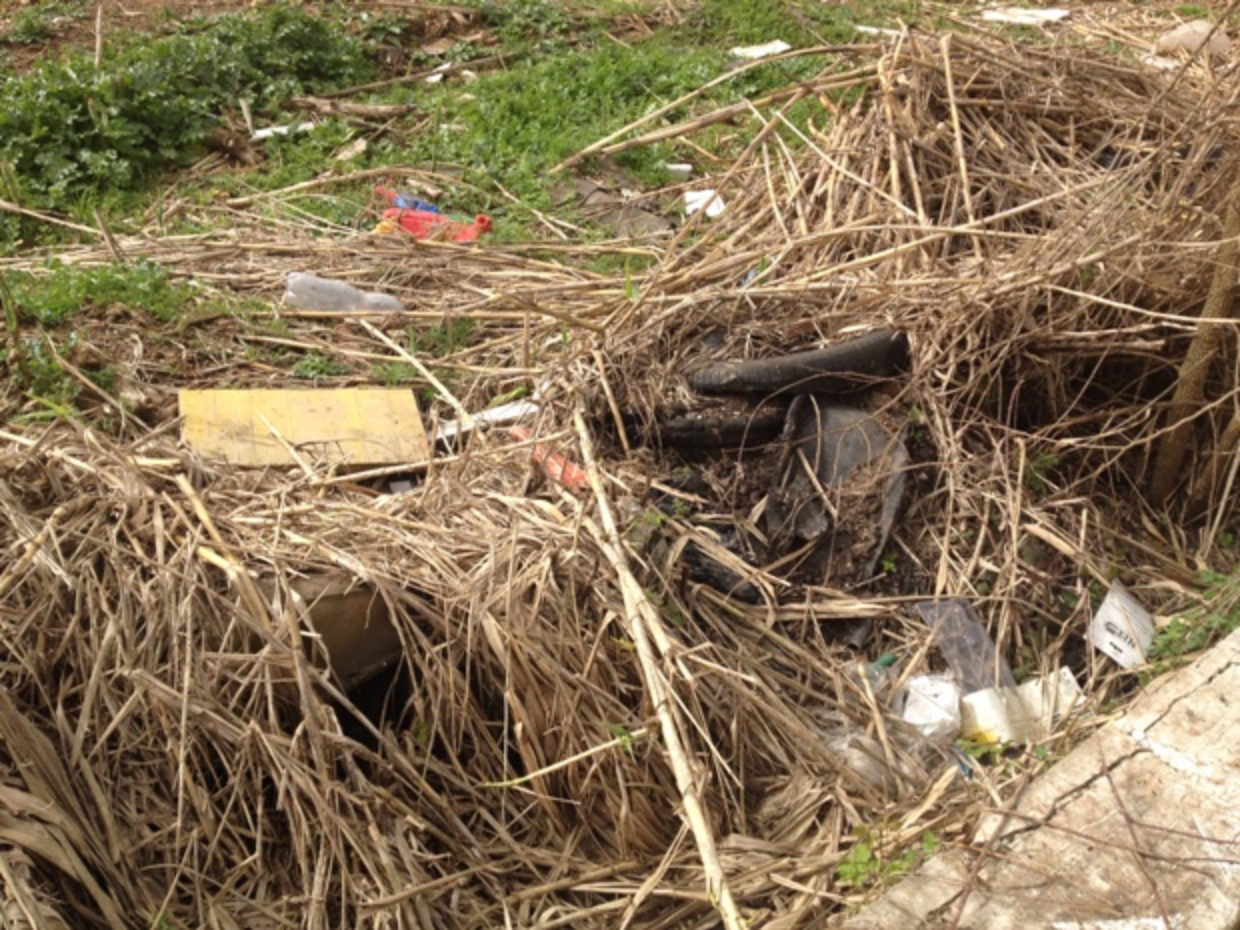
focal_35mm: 35
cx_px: 620
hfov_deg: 52.6
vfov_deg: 40.7
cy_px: 465
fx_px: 1254
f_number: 2.4
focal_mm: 4.28
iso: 50
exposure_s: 1/920
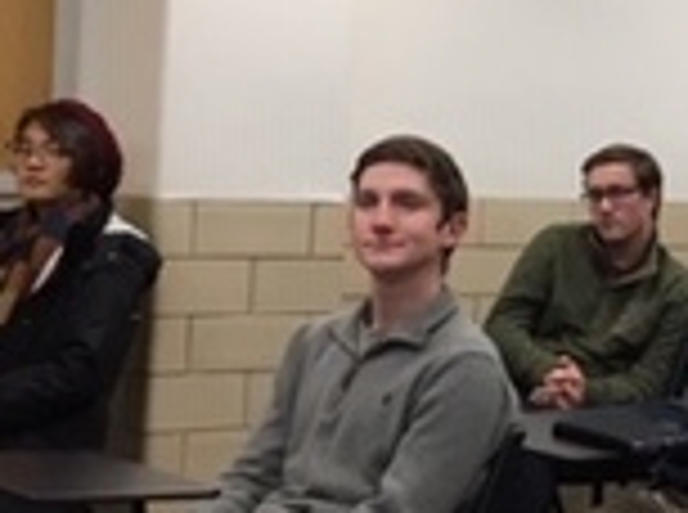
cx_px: 805
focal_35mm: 114
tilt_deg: -1.0
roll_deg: -2.8
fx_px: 2260
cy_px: 180
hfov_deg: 16.6
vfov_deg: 12.9
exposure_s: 1/30
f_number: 2.2
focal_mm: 4.15
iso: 50
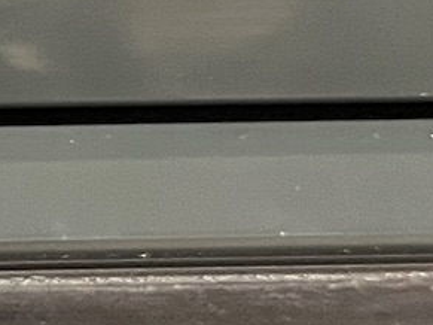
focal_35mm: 183
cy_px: -148
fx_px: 2288
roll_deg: +0.7
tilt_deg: -24.7
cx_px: -787
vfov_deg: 8.0
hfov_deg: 9.1
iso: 500
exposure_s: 1/33
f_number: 1.6
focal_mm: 5.1
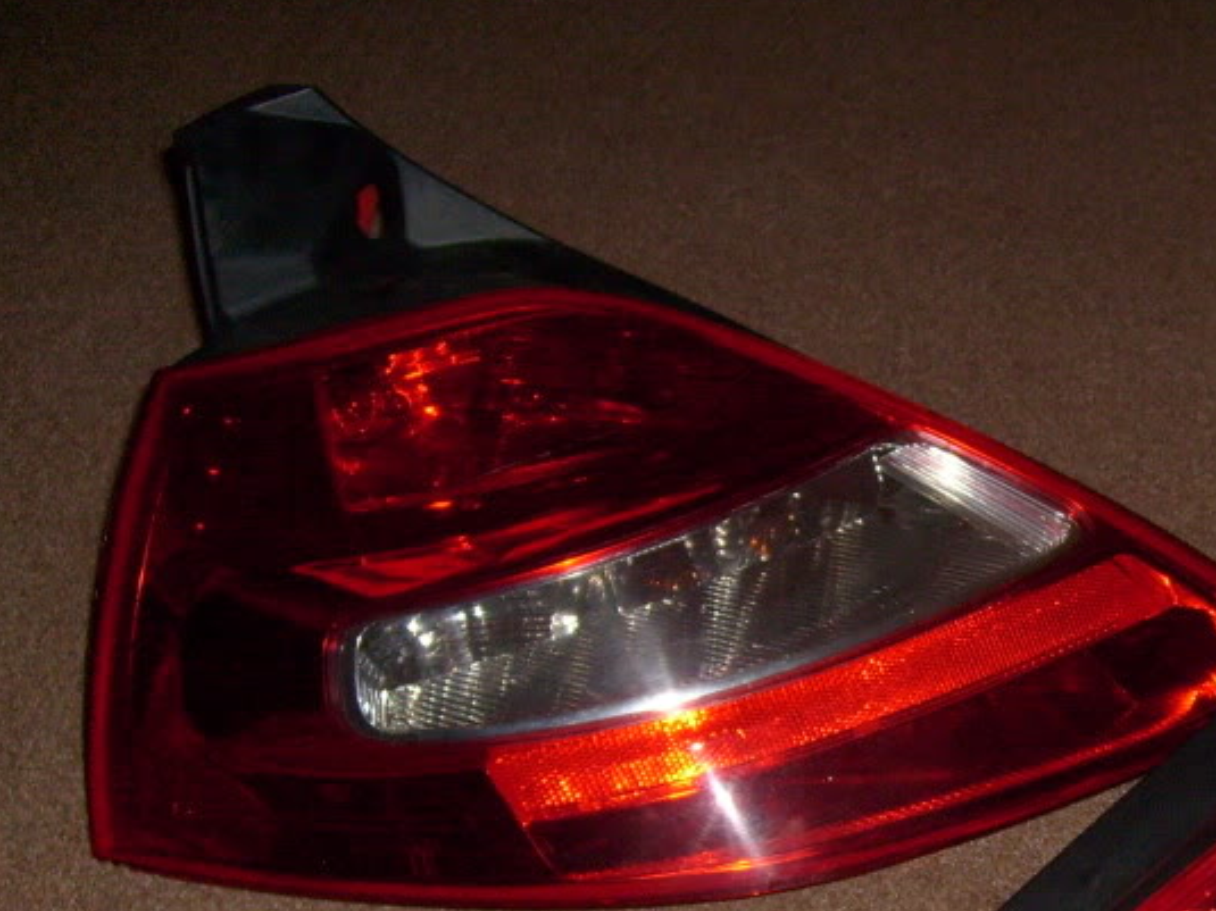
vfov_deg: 21.5
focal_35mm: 67
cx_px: 1077
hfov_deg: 28.0
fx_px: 2353
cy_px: 802
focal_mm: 5.8
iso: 100
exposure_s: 1/45
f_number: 2.8
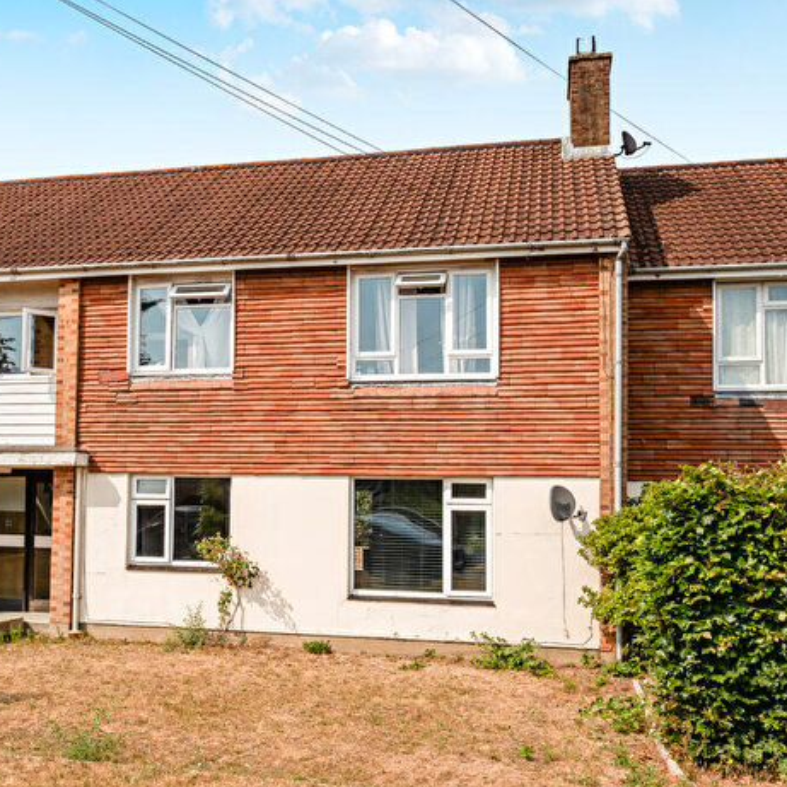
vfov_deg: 41.9
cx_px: 244
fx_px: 1029
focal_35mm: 40
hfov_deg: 41.2
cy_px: 397
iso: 400
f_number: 4
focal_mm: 21
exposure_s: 1/6400
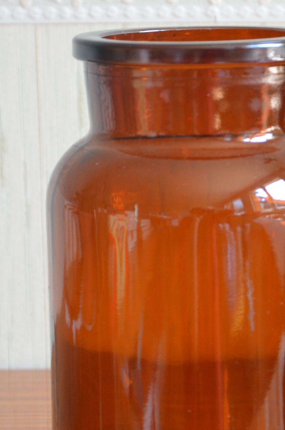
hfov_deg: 8.2
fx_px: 1980
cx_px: 312
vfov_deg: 12.4
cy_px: 142
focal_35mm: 166
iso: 720
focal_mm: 42
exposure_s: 1/60
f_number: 5.6
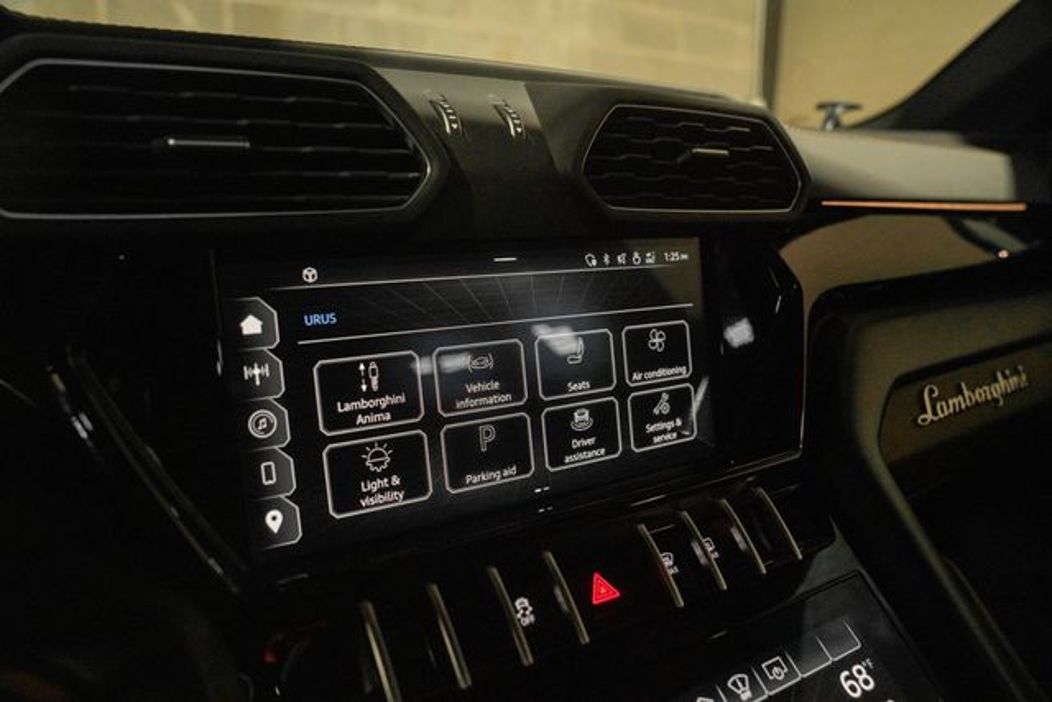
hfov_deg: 71.5
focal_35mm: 25
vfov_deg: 51.3
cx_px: 526
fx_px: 731
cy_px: 351
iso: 6400
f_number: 4.5
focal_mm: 25
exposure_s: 1/50
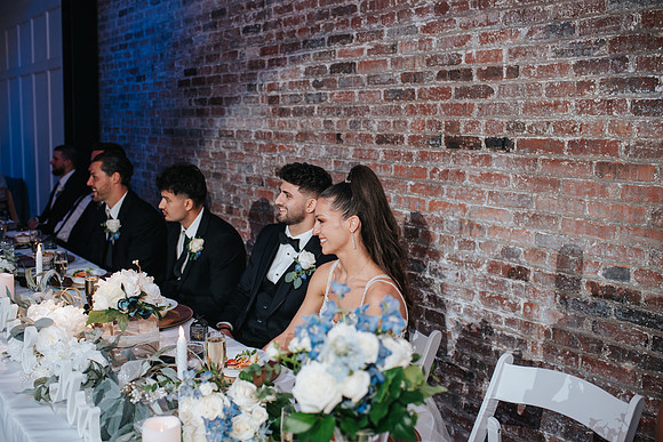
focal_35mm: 35
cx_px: 332
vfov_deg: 37.9
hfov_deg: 54.4
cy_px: 221
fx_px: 645
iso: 1000
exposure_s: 1/200
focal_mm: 35
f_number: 2.8
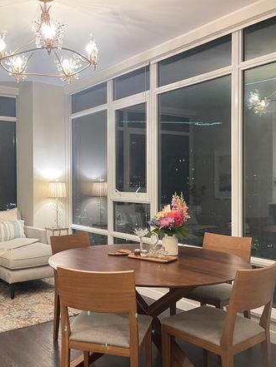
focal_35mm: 34
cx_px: 78
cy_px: 184
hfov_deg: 40.9
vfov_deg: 53.9
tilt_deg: -1.2
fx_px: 361
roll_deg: +0.0
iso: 320
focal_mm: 5.1
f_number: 1.6
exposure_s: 1/60
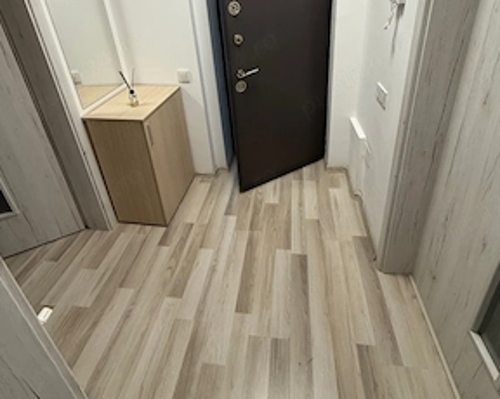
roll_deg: +3.4
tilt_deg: -23.6
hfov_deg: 83.3
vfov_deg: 66.0
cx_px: 255
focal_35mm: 19
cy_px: 95
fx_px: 281
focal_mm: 2.22
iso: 250
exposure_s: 1/50
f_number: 2.2
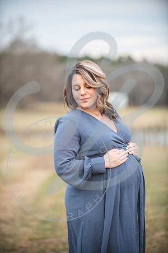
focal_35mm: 140
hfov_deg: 9.8
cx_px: 84
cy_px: 126
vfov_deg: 14.7
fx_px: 980
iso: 320
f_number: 2.8
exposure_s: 1/250
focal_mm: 140
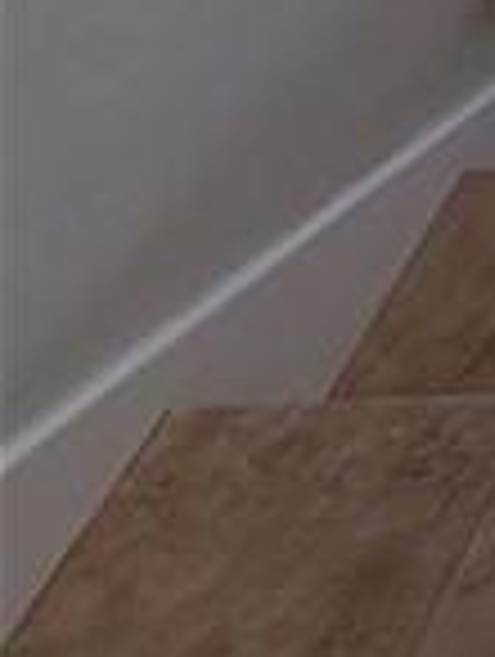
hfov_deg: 9.6
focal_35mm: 84
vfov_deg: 12.5
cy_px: -1181
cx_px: 1726
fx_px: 1597
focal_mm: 2.02
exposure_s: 1/396
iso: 52
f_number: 1.7
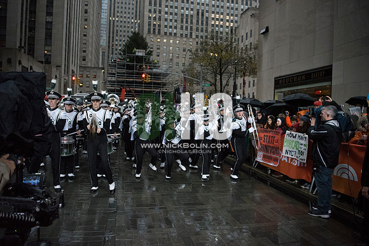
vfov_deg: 49.6
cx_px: 184
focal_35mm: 26
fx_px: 267
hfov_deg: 69.4
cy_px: 123
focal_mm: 26
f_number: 2.8
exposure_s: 1/4000
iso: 10000
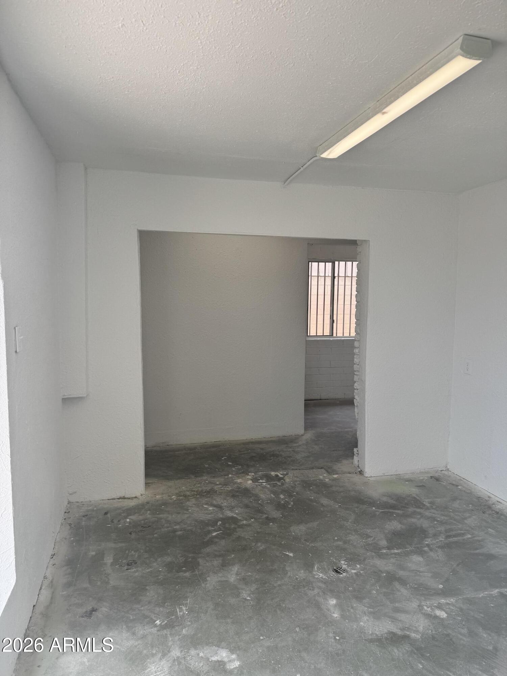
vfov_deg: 71.6
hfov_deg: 56.8
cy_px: 338
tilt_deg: -5.1
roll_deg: -0.3
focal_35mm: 24
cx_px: 254
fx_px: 469
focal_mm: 6.76
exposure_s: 1/802
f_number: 1.78
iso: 80
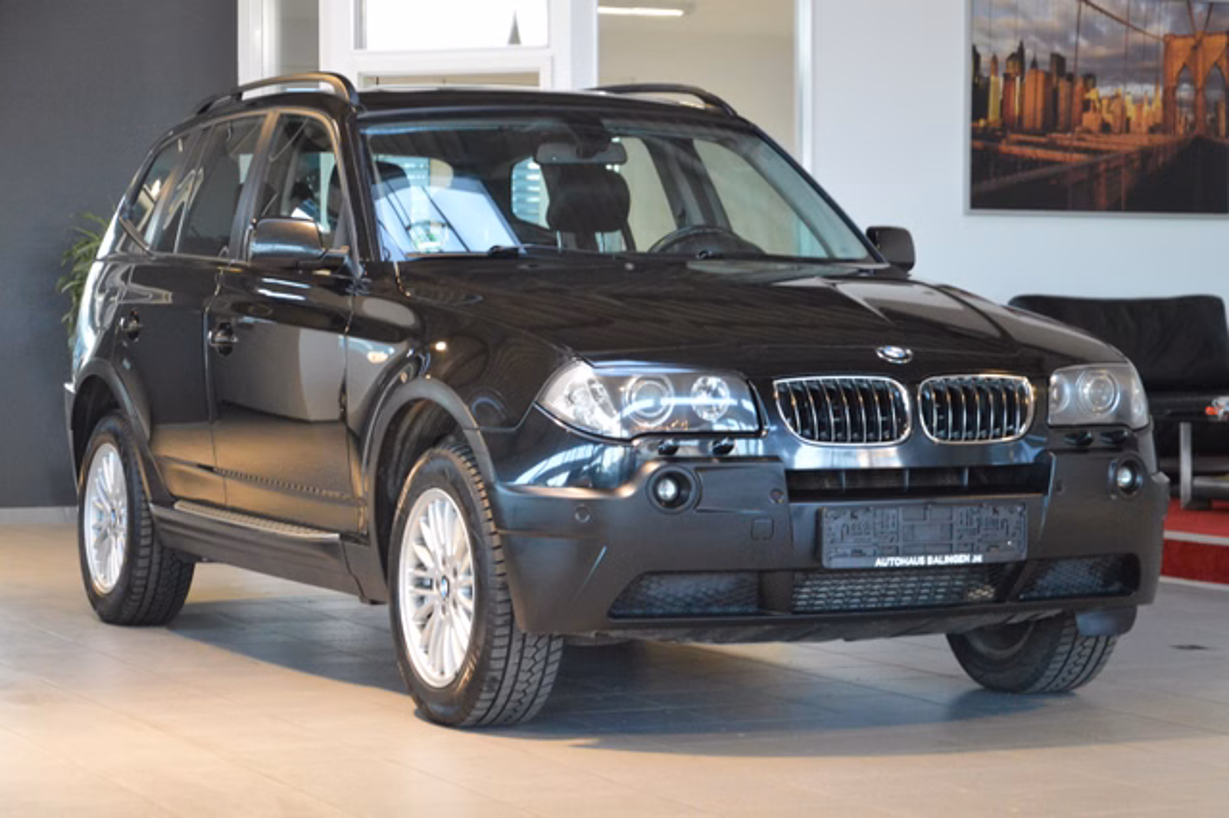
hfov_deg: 21.9
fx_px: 3173
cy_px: 409
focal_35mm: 93
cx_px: 614
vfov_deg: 14.7
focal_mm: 62
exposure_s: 1/60
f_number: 5.3
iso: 3200
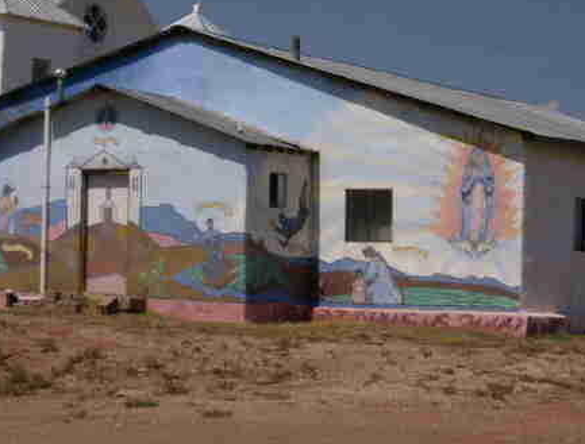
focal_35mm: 159
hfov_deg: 12.4
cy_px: 132
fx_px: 2700
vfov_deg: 9.4
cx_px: 218
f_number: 7.8
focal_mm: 18
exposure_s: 1/1096
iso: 100
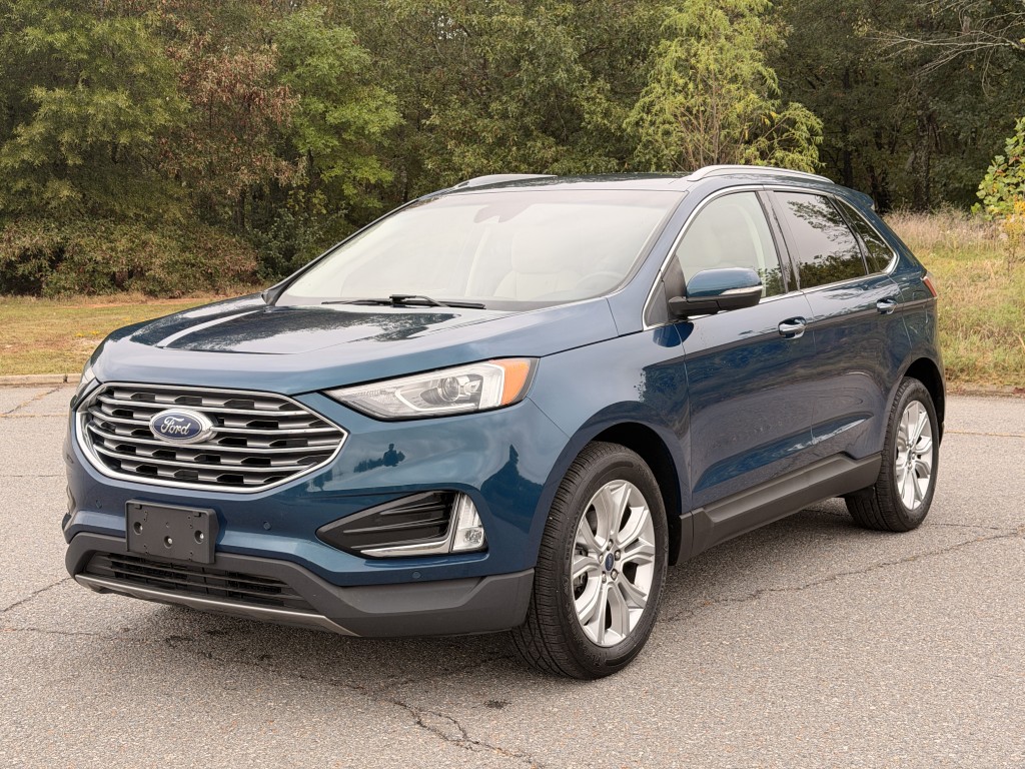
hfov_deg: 39.7
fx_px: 1421
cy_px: 384
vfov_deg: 30.3
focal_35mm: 48
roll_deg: +1.0
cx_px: 512
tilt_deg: -4.0
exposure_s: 1/865
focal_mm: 6.76
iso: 80
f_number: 1.78
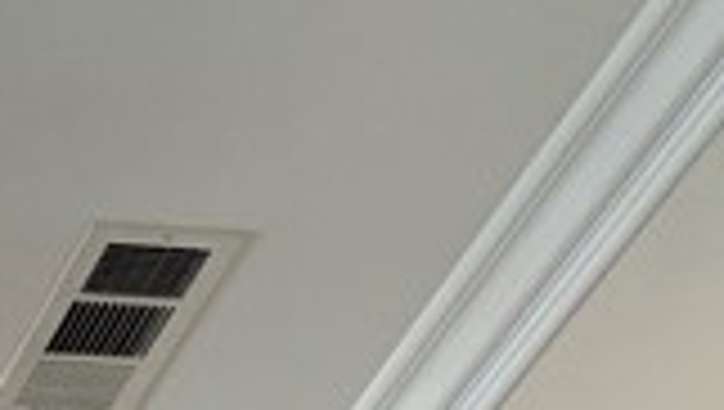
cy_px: 1500
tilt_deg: +4.3
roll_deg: -1.1
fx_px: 3191
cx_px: -931
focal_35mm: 166
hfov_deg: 11.1
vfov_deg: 6.3
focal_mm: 6.76
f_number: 1.78
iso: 200
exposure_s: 1/217
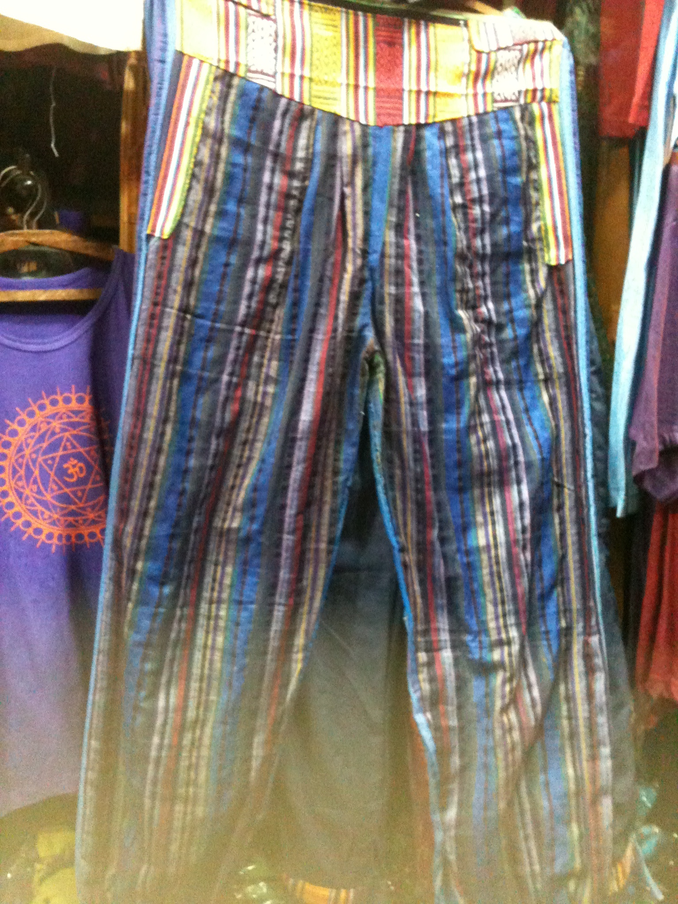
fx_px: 914
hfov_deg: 40.7
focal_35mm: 35
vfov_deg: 52.6
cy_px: 452
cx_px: 339
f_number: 2.8
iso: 640
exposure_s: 1/12
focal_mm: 3.85
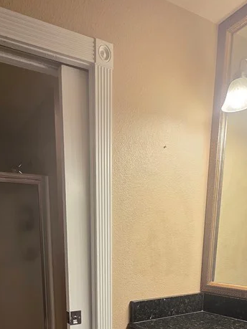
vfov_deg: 53.2
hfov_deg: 47.5
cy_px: 302
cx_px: 85
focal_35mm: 29
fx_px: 276
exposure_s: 1/120
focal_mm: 2.2
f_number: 1.9
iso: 160
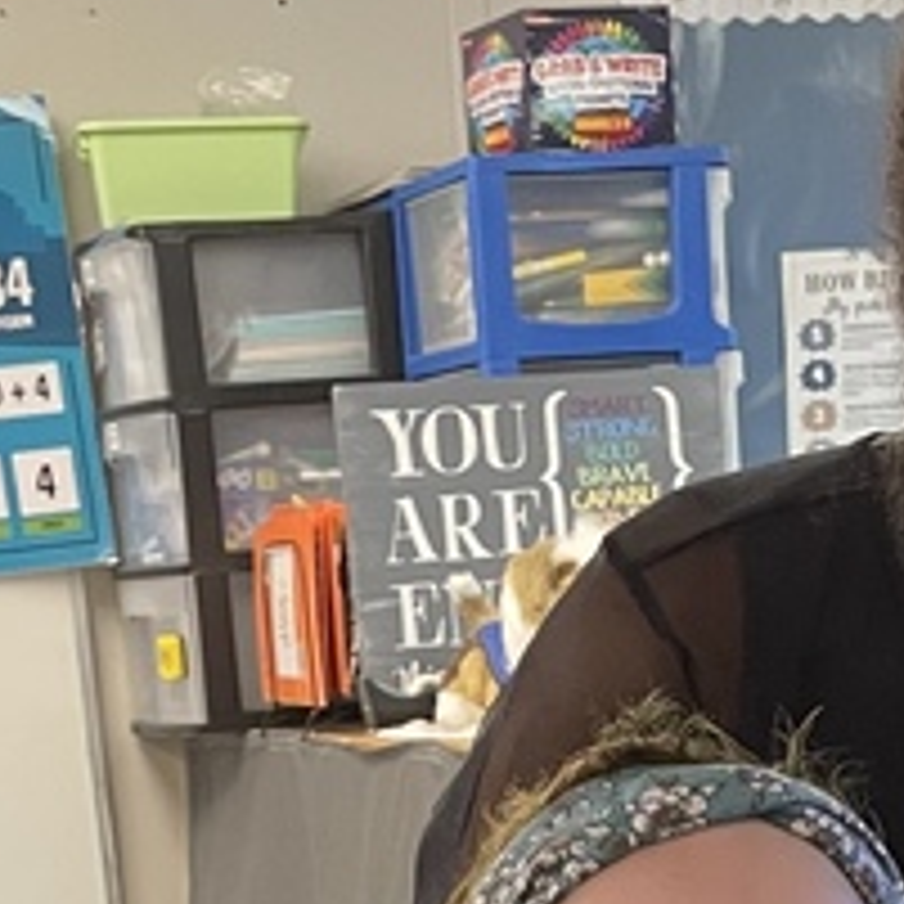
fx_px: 3457
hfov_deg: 14.9
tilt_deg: -19.3
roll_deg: +4.6
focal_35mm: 117
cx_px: 558
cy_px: 1799
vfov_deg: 13.0
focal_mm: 4.2
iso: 250
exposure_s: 1/60
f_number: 1.6
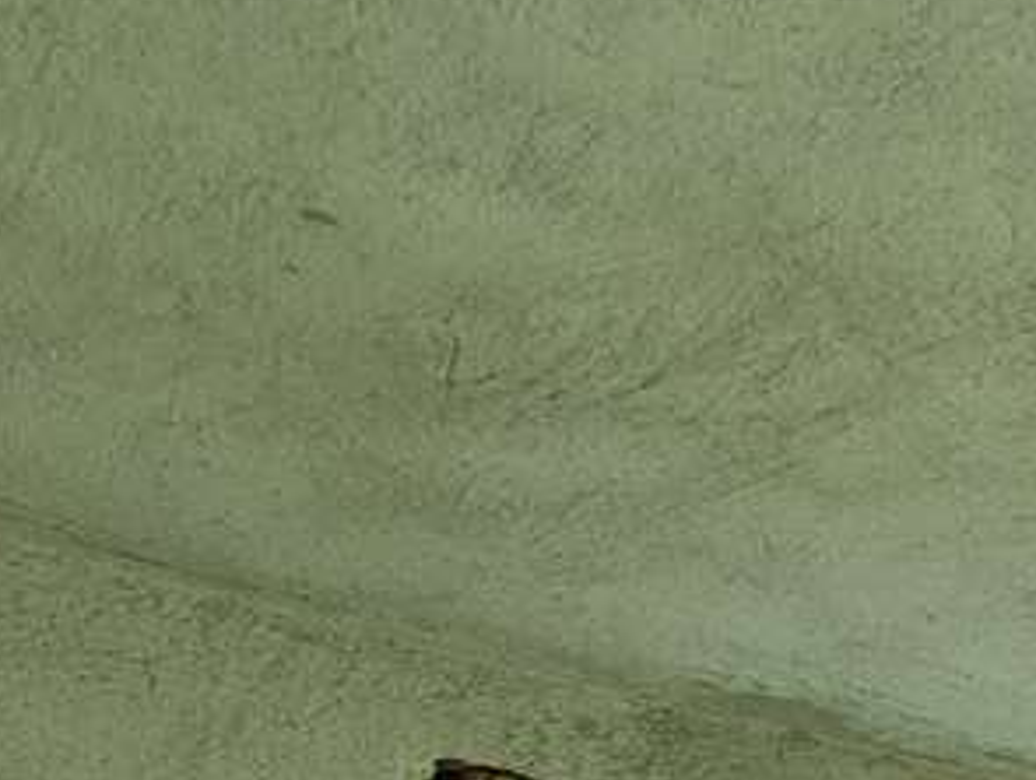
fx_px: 1978
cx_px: 1398
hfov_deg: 24.9
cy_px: 1695
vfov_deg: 15.8
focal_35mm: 66
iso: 50
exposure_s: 1/114
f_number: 2.2
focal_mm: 1.8
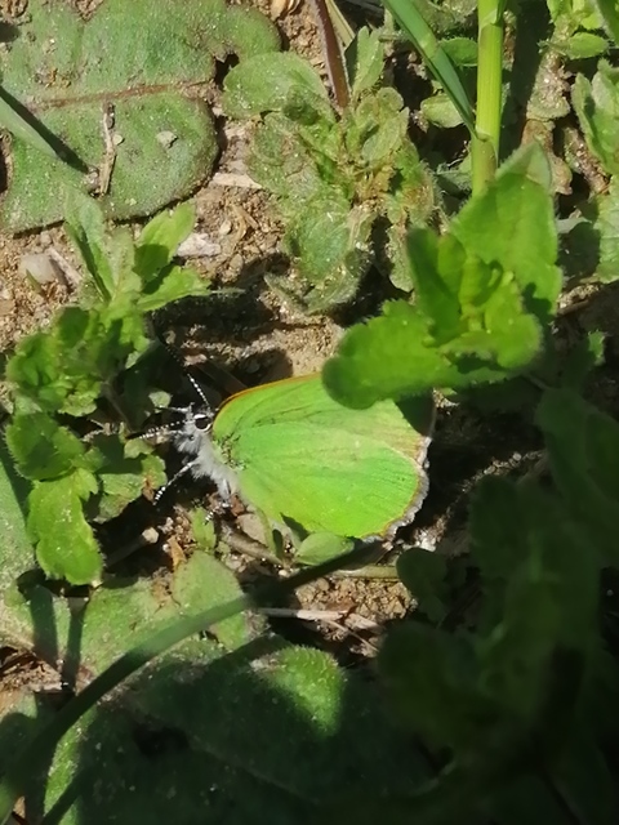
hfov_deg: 14.2
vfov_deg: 18.9
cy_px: 412
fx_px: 2480
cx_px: 310
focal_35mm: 104
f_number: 1.8
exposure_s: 1/2169
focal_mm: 3.6
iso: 50
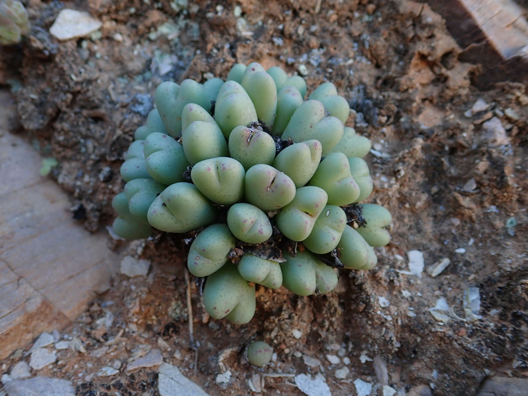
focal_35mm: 30
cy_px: 198
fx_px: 458
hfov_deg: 60.0
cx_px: 264
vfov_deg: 46.8
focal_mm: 5.5
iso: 125
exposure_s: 1/125
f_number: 2.3
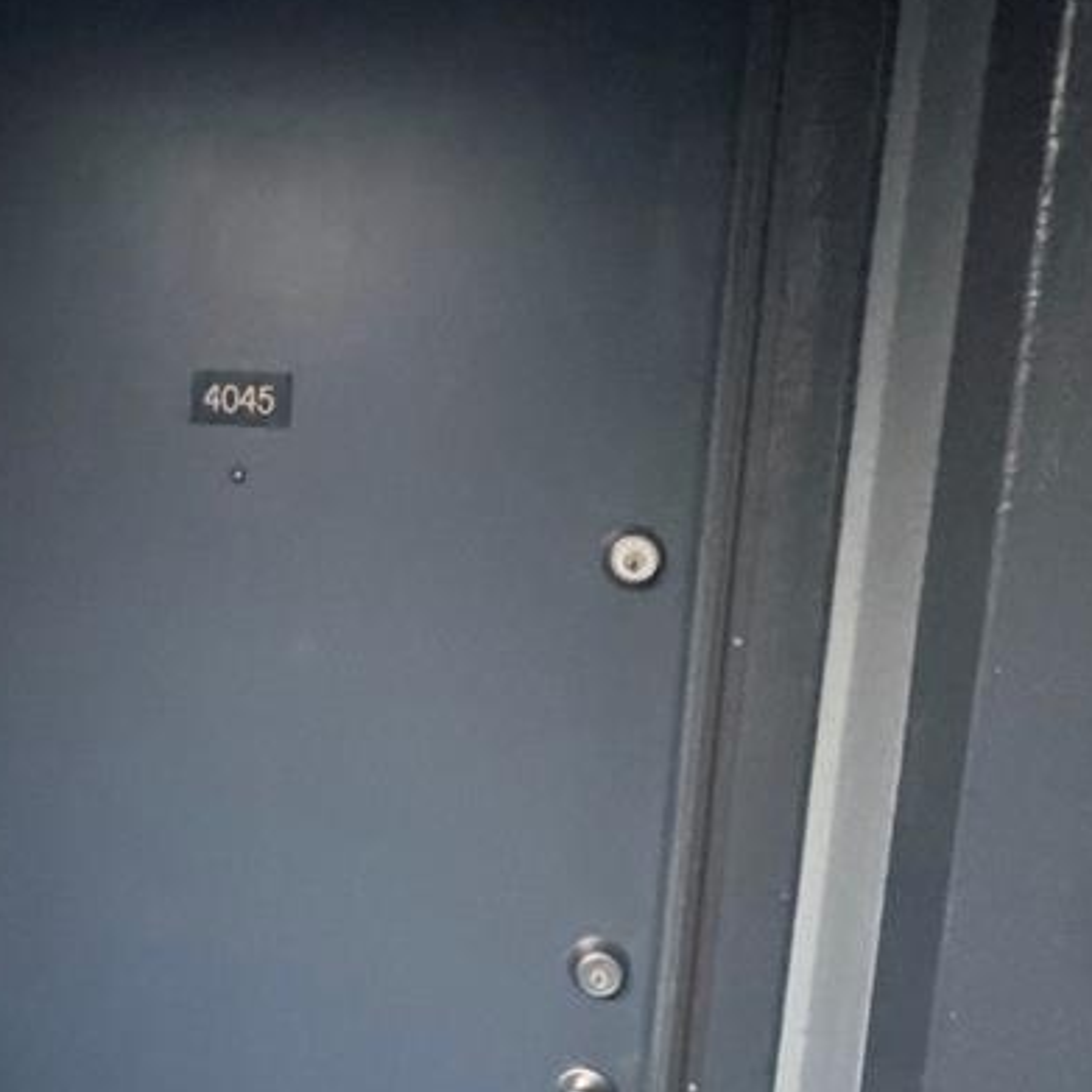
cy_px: 718
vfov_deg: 43.3
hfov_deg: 42.6
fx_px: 1356
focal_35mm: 38
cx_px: 282
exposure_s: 1/30
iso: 2000
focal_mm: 2.22
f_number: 2.2
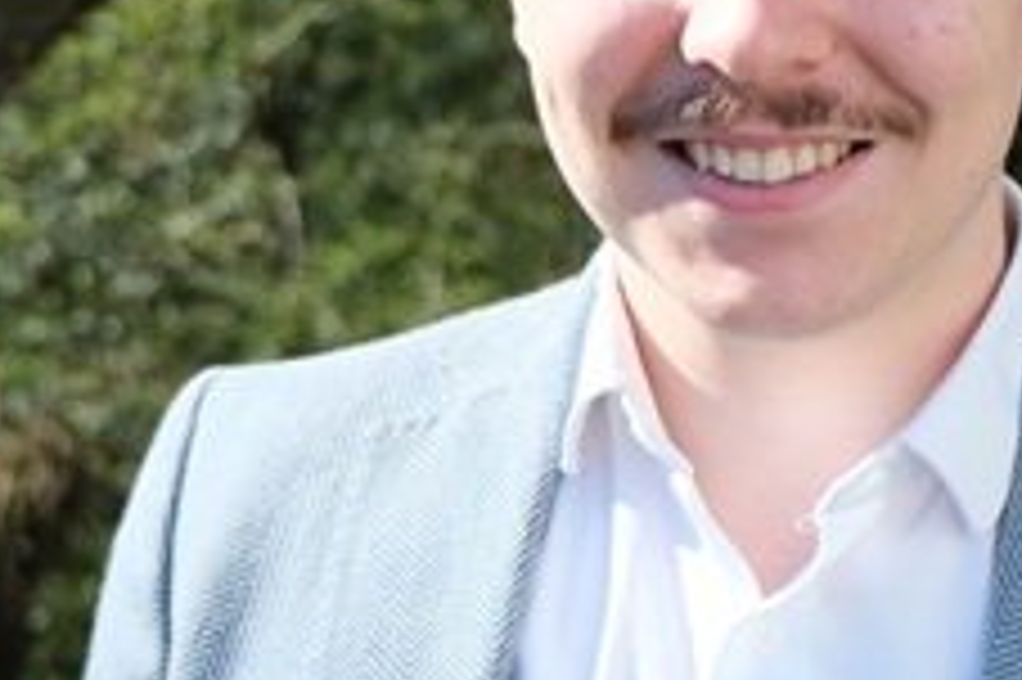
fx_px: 3149
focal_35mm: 111
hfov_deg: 18.3
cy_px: 144
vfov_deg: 12.3
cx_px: 759
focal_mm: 32.3
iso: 320
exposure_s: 1/640
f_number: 4.9
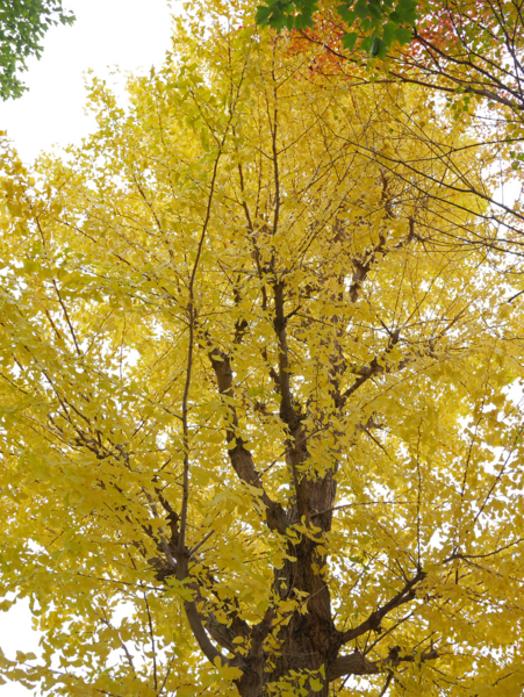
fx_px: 806
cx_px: 262
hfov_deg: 36.0
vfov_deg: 46.8
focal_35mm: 40
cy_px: 348
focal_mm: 20
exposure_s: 1/60
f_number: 6.3
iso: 400
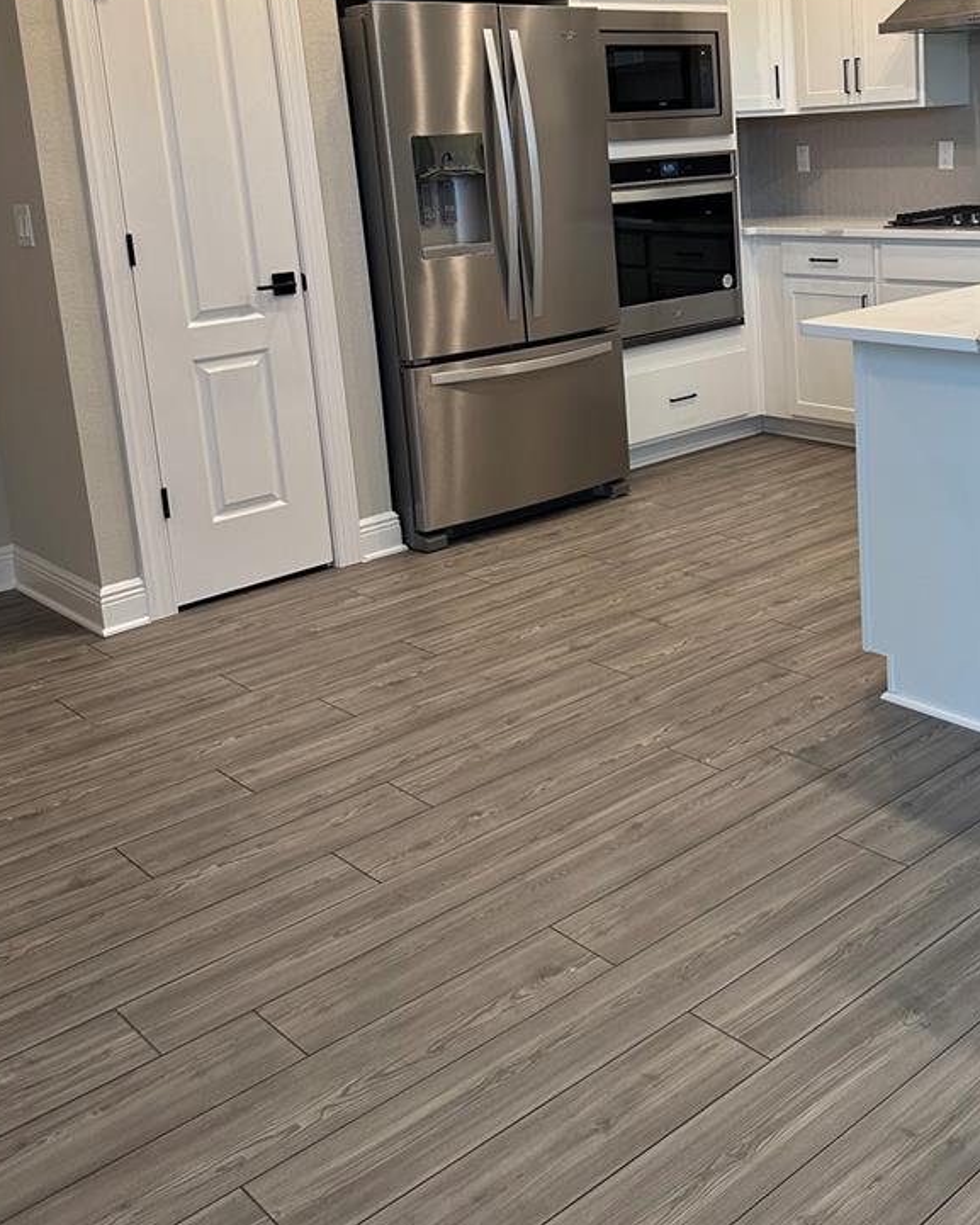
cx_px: 744
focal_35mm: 39
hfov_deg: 37.2
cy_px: 369
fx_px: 1414
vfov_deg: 45.8
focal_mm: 6.86
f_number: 1.78
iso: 125
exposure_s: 1/120
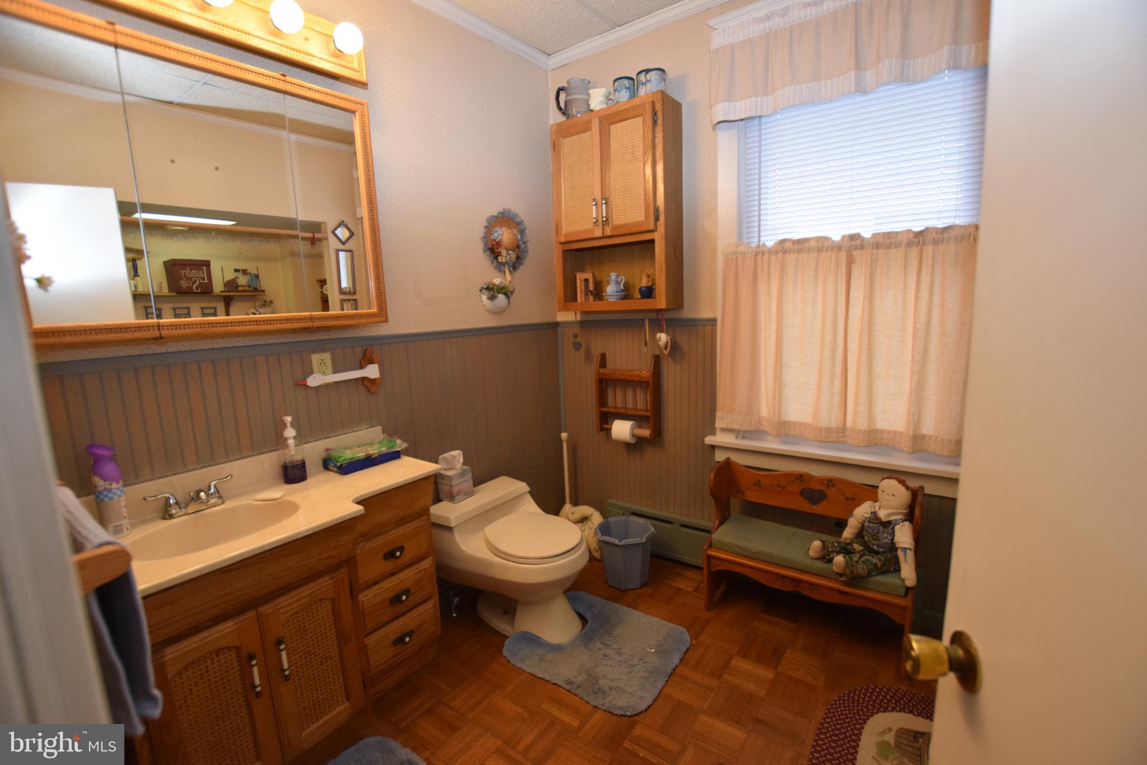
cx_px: 574
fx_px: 478
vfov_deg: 77.3
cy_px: 382
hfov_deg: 100.4
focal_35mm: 15
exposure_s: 1/200
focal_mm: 10
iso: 1100
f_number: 4
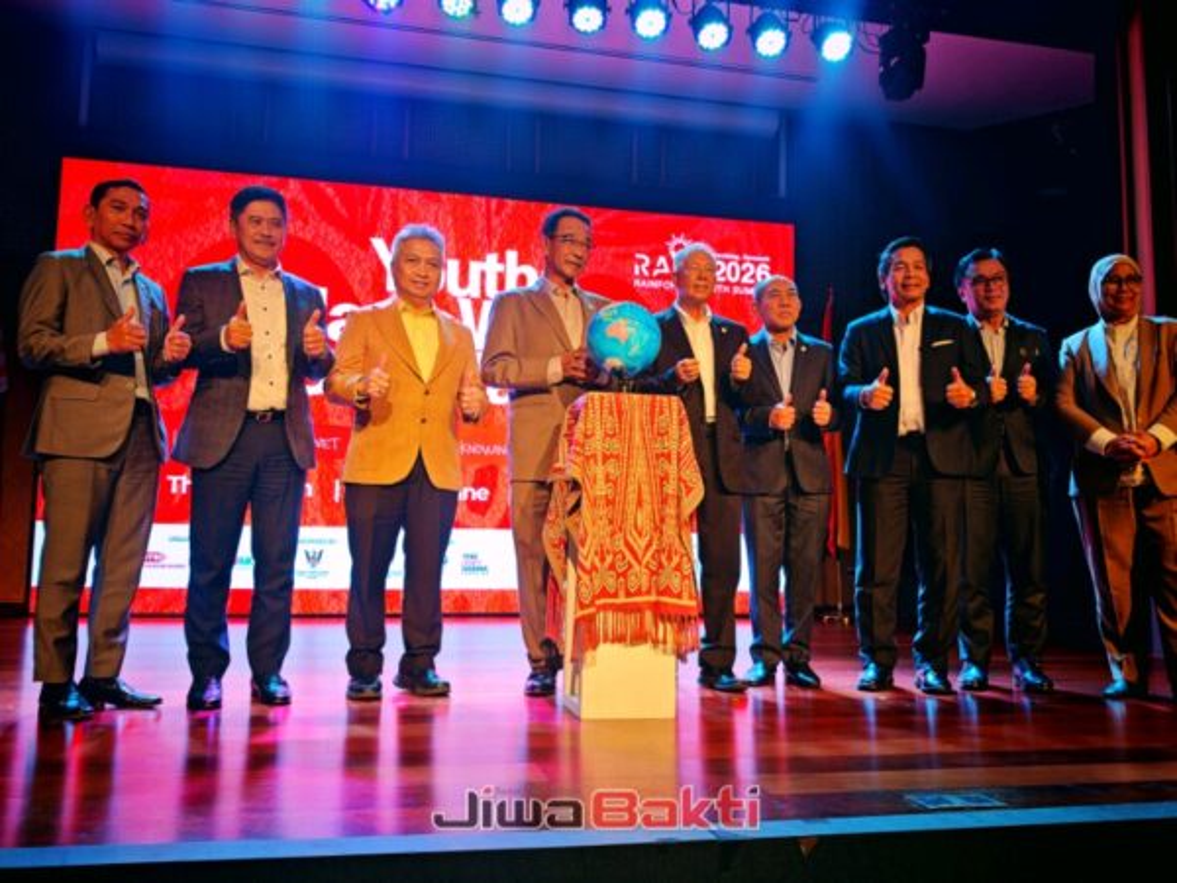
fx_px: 986
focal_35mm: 29
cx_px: 588
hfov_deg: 61.7
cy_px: 442
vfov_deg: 48.2
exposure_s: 1/100
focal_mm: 6.83
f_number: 2
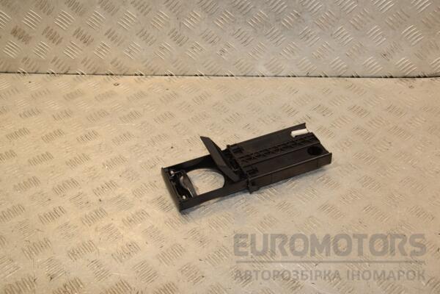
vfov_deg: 29.9
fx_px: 550
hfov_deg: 43.6
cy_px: 147
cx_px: 220
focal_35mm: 45
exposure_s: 1/200
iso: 800
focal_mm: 30
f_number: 9
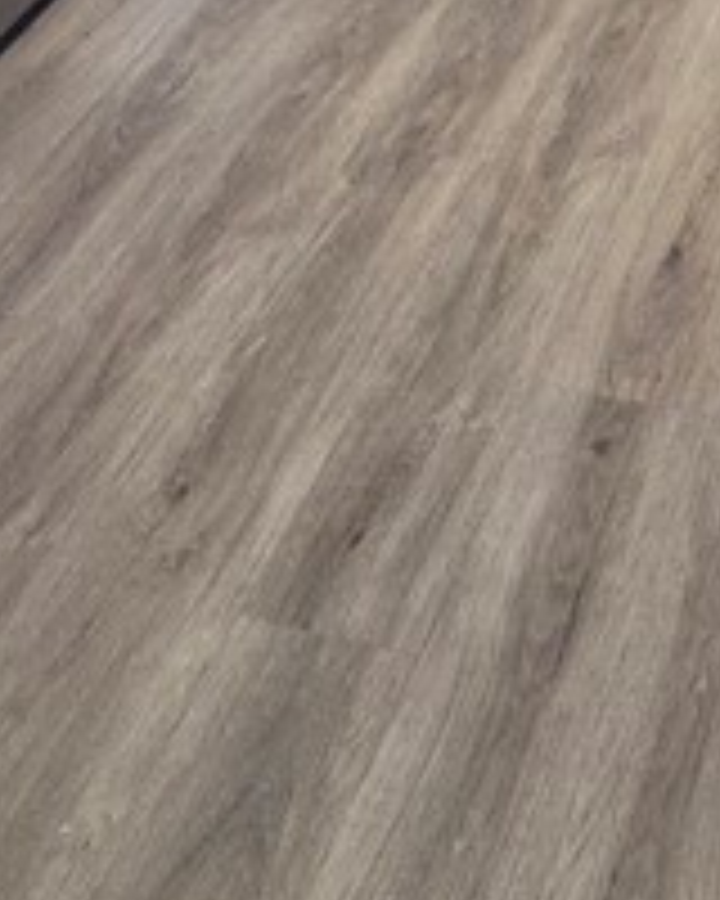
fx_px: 1731
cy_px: -590
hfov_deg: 22.1
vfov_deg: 21.9
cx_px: 810
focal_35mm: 65
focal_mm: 2.2
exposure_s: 1/120
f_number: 1.9
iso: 200
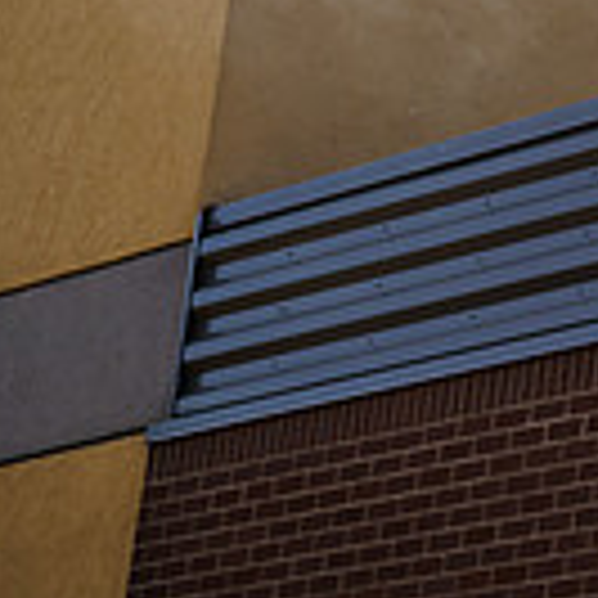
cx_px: 856
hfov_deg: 6.3
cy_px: -102
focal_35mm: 276
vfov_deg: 6.3
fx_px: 5394
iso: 200
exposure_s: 1/2500
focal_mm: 70
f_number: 3.5
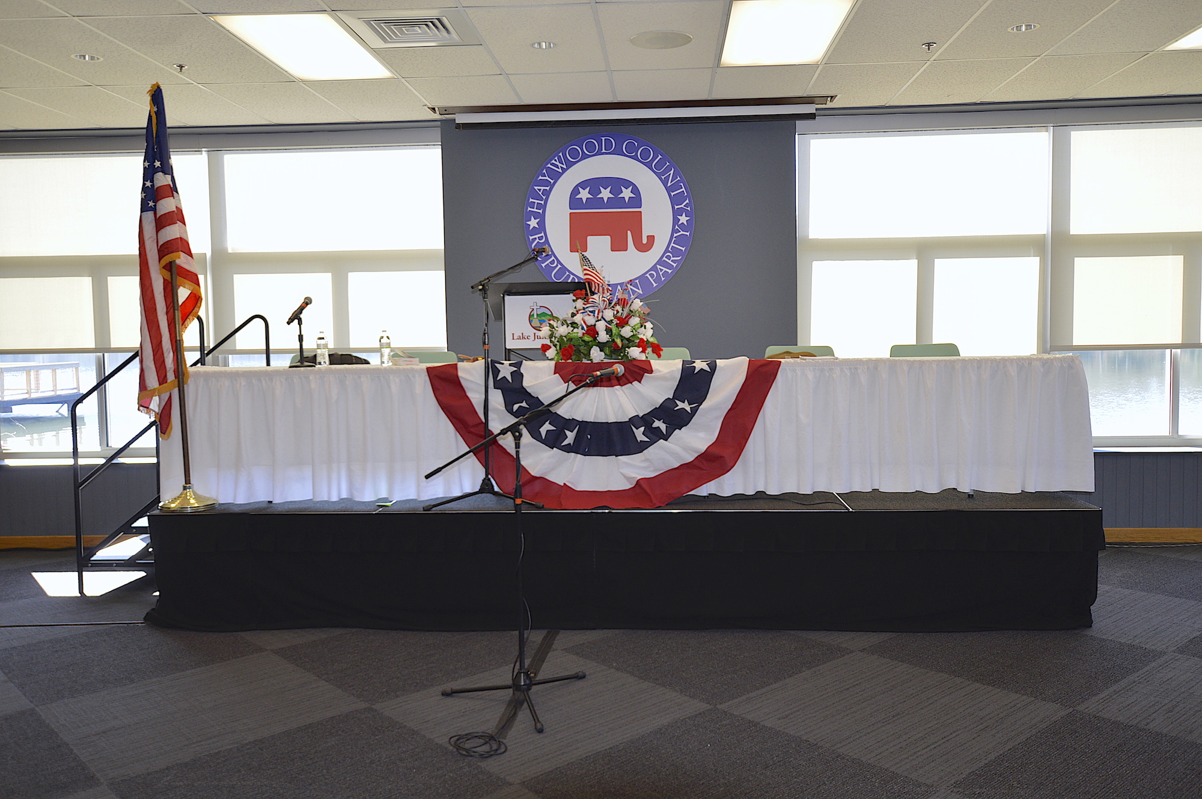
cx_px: 601
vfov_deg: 43.5
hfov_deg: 62.0
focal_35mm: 30
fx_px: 1001
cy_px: 400
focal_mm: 20
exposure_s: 1/125
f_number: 4
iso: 360
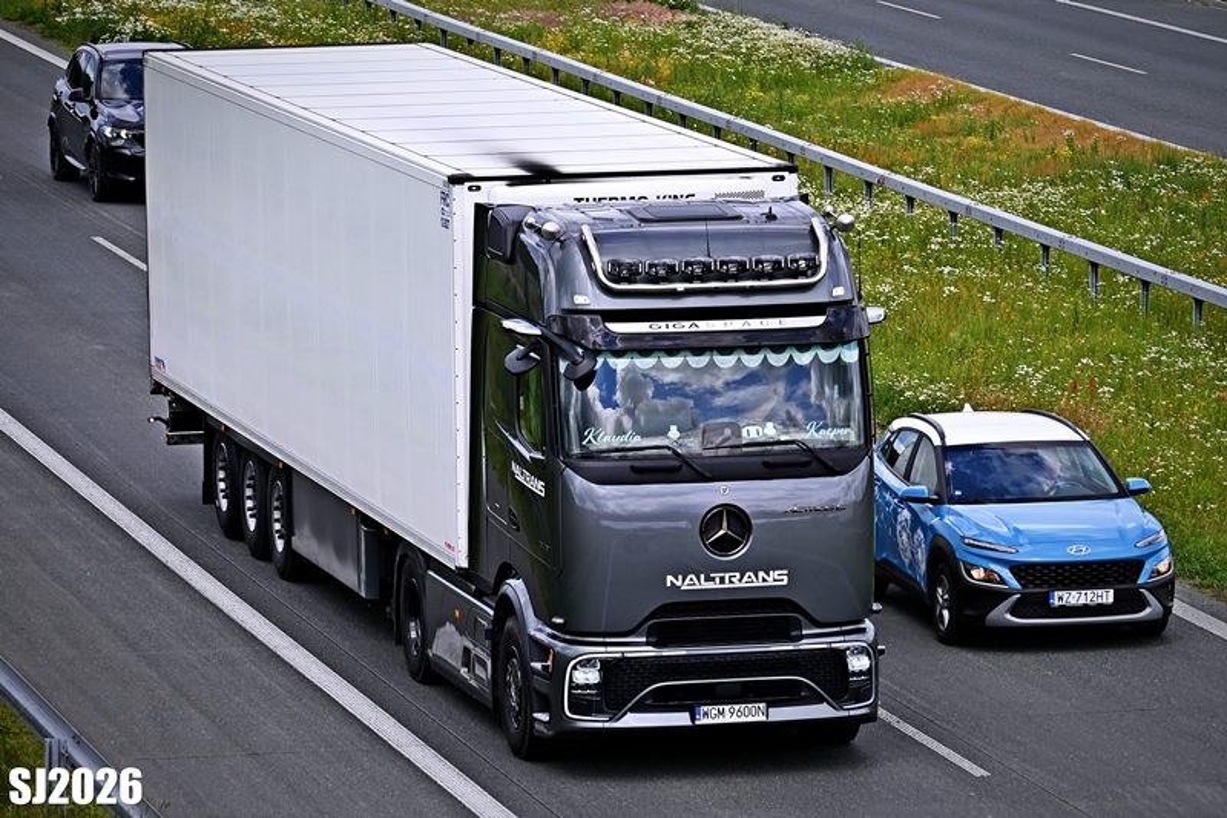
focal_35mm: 195
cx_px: 614
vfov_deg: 7.0
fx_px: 6644
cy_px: 409
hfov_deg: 10.6
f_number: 5.3
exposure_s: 1/800
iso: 200
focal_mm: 130
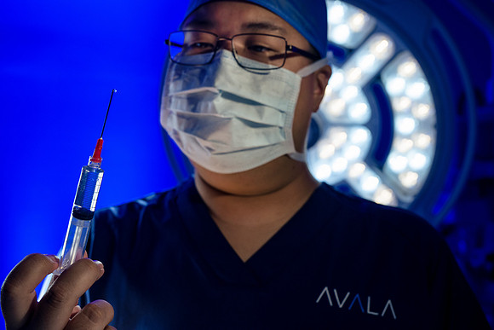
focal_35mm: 50
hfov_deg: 39.6
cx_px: 247
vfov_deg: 27.0
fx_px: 686
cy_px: 165
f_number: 6.3
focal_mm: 50
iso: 400
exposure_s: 1/100
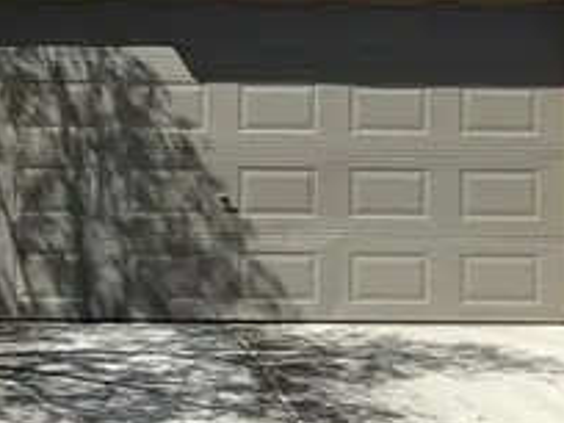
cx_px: 194
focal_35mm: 57
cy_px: 144
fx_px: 929
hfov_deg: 33.5
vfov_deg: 25.5
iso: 16
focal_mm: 3
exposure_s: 1/2058
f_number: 1.8
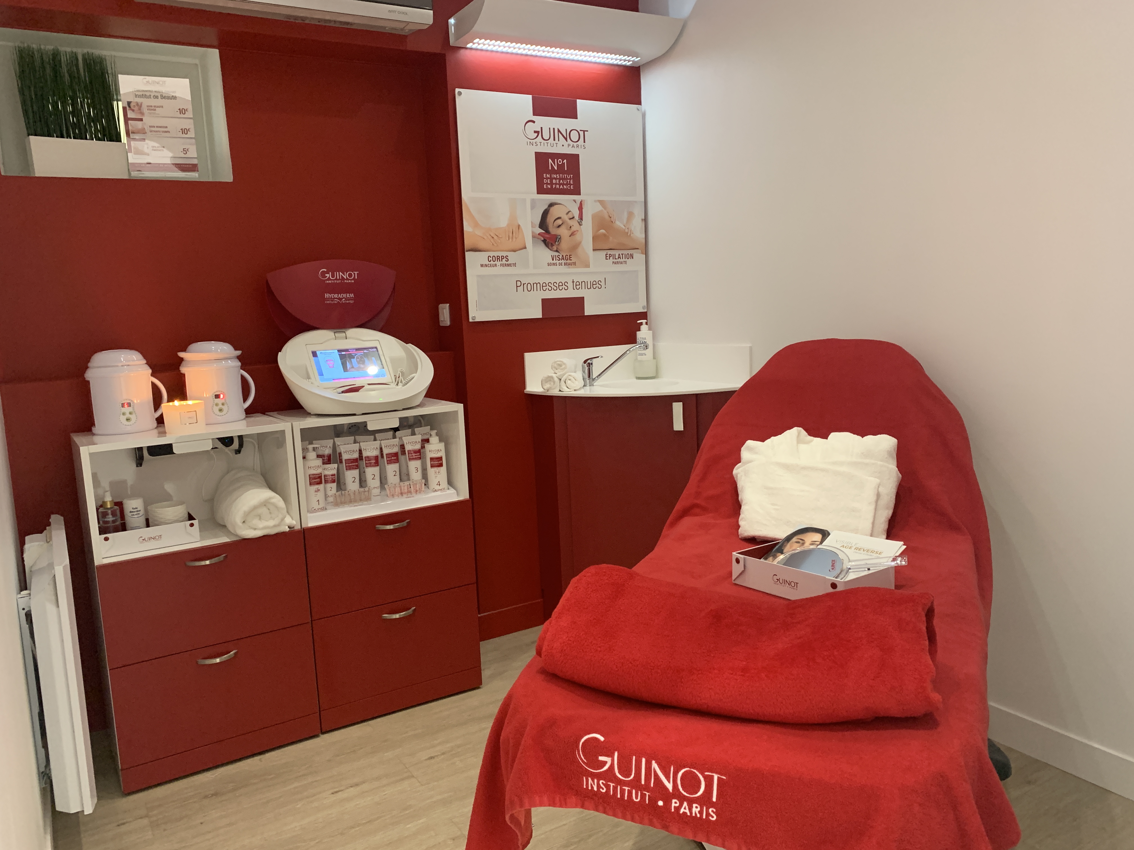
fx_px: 852
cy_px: 425
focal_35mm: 26
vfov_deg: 53.1
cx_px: 567
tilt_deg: -7.7
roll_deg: +3.0
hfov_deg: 67.3
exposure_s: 1/60
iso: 250
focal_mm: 4.25
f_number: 1.8
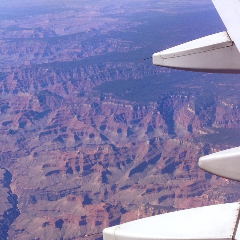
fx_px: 573
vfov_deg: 23.4
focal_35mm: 73
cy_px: 179
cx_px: 24
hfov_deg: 23.1
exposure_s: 1/2088
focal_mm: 4.12
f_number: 2.4
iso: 50
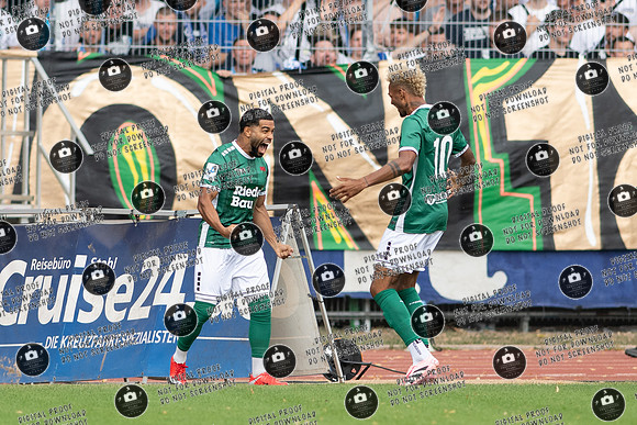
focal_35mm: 1057
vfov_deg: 1.3
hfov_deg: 2.0
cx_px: 203
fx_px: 18704
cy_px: 154
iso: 360
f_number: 3.5
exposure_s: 1/1600
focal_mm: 300
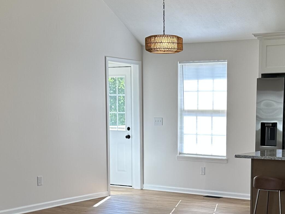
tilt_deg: -6.6
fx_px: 568
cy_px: 176
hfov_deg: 27.9
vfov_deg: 21.0
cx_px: 196
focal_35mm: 69
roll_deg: -0.6
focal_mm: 6.86
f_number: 1.78
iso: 64
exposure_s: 1/183
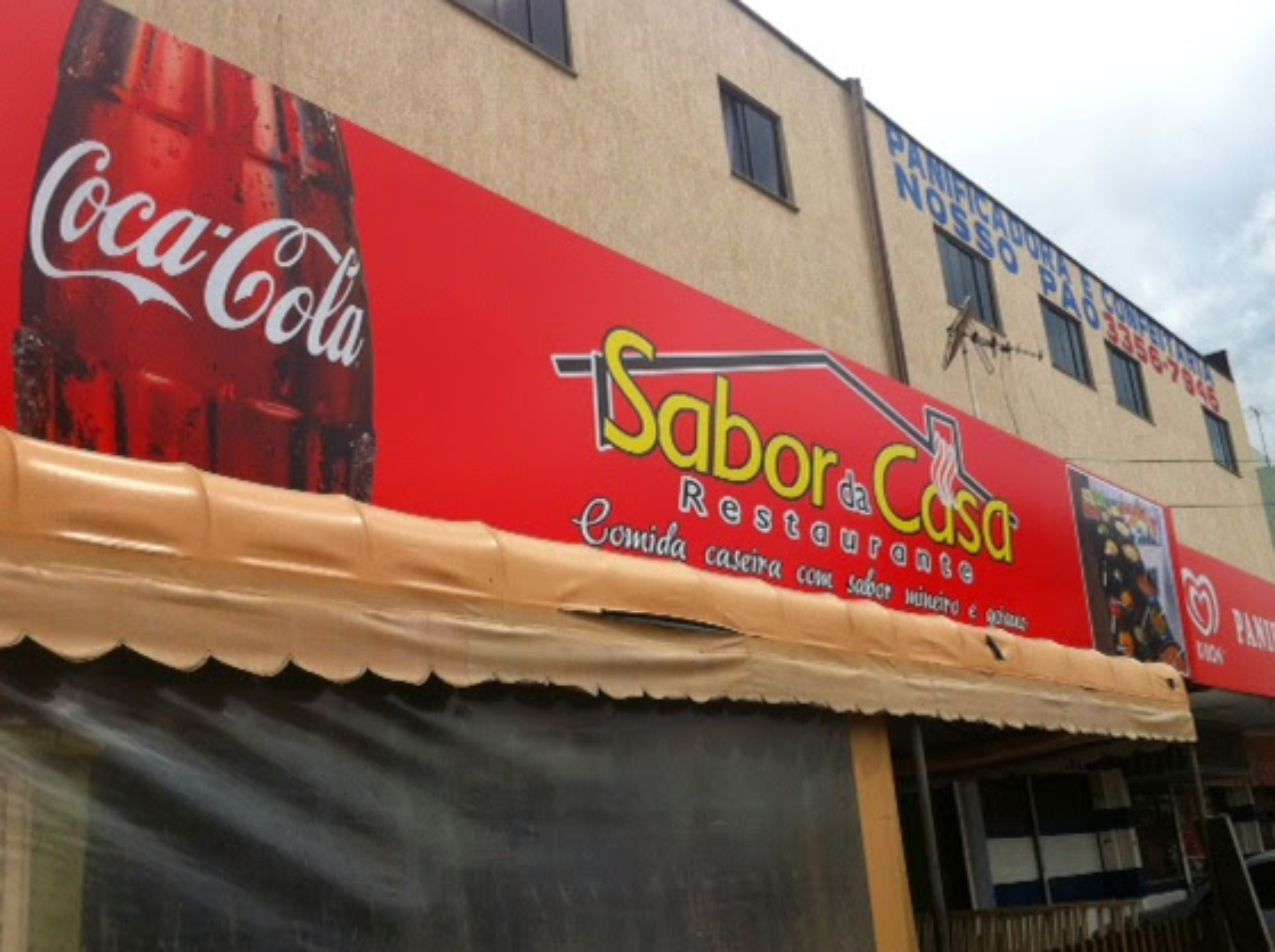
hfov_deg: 46.8
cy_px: 462
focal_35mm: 40
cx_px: 710
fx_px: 1471
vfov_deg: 35.9
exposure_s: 1/1588
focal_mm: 3.85
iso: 80
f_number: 2.8
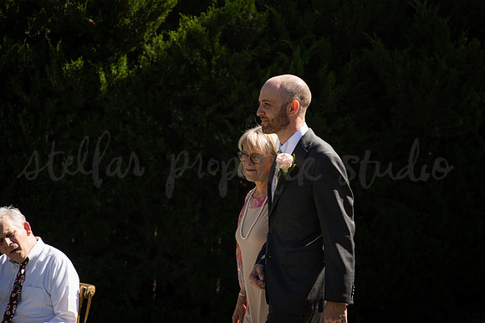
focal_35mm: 85
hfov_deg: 23.9
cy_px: 162
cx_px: 242
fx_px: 1144
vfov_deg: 16.1
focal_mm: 85
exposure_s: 1/2000
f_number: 4
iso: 200
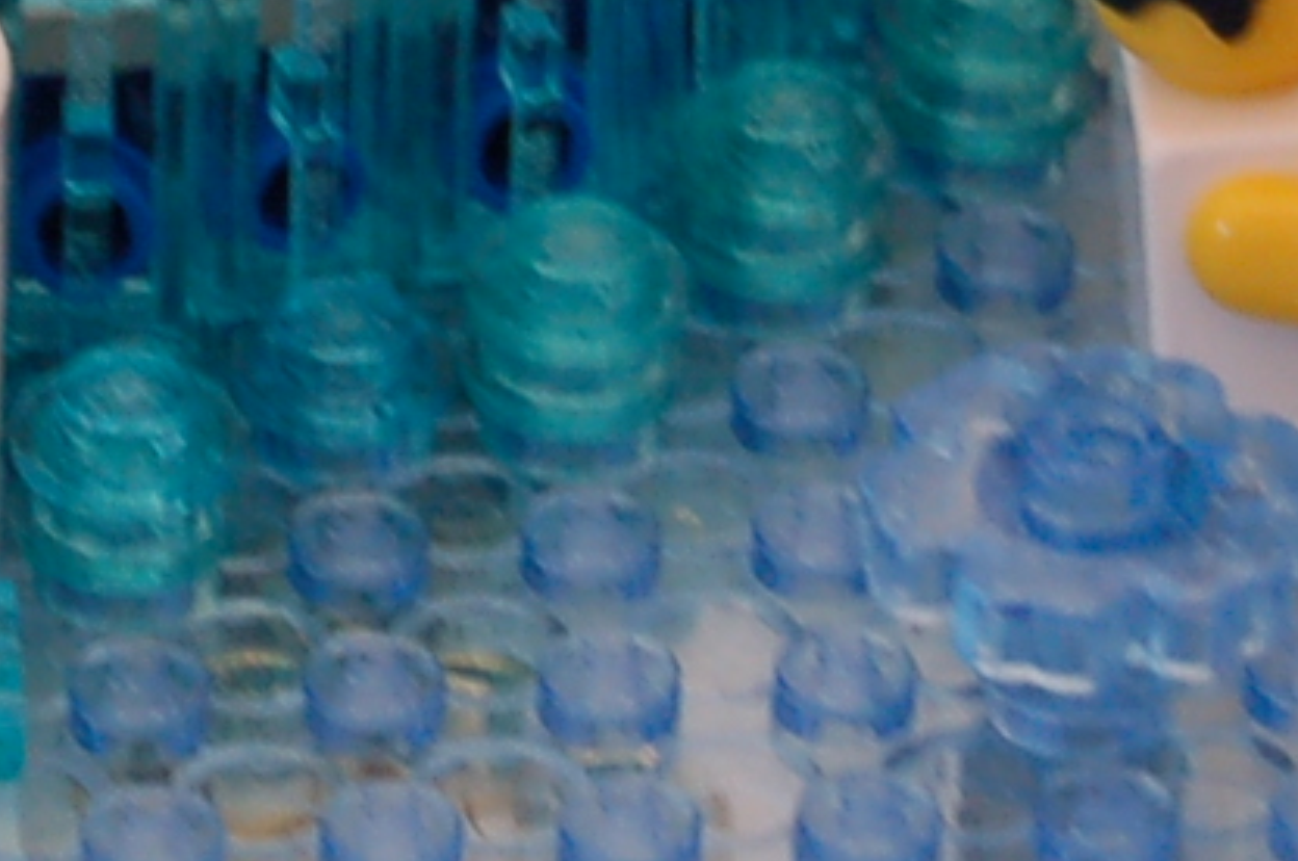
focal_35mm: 448
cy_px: -749
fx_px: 16117
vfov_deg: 3.0
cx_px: -275
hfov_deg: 4.6
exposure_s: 1/30
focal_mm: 55
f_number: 5.6
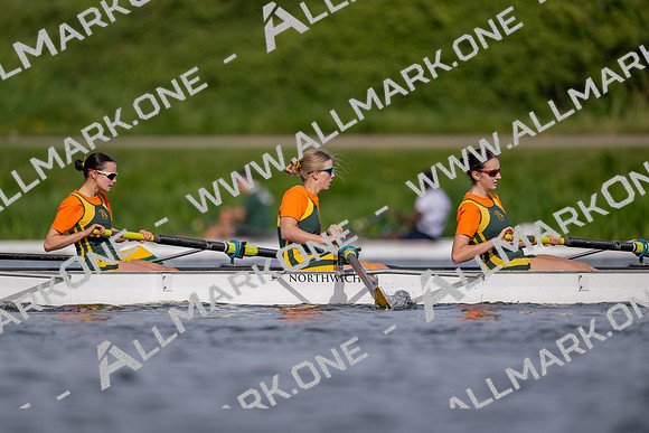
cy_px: 216
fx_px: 10819
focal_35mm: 600
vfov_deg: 2.3
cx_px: 324
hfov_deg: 3.4
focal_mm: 600
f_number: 4
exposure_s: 1/2500
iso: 250
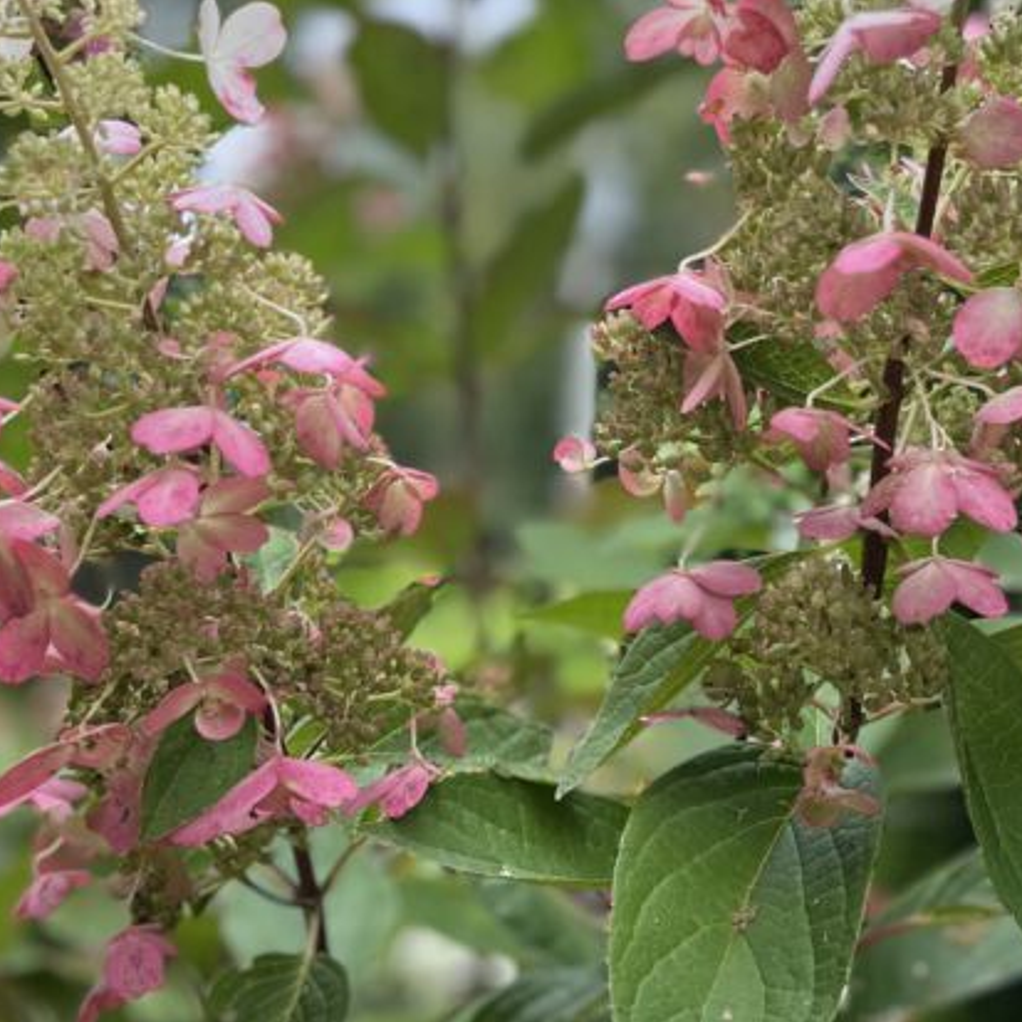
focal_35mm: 57
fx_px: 1904
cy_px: 272
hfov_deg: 30.0
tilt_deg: +10.1
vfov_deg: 29.6
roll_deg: -0.6
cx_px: 574
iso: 50
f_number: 1.6
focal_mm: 5.1
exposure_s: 1/1238
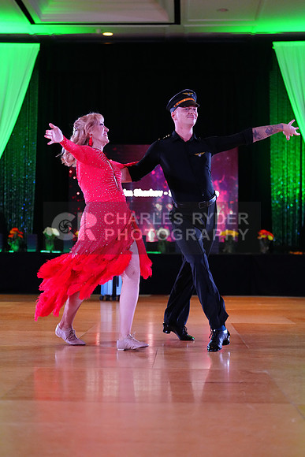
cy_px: 228
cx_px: 152
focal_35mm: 70
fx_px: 889
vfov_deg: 28.8
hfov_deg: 19.5
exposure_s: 1/400
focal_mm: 70
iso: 6400
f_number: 2.8
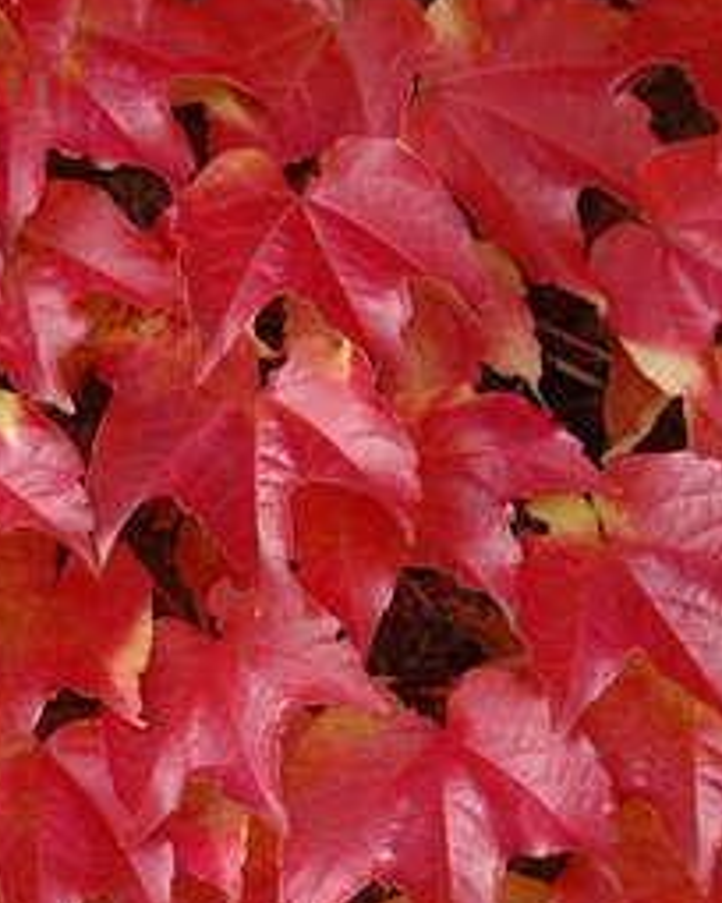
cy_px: 758
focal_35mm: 178
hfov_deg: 8.7
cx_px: 150
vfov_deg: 10.8
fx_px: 4753
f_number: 4.5
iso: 200
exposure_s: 1/200
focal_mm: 63
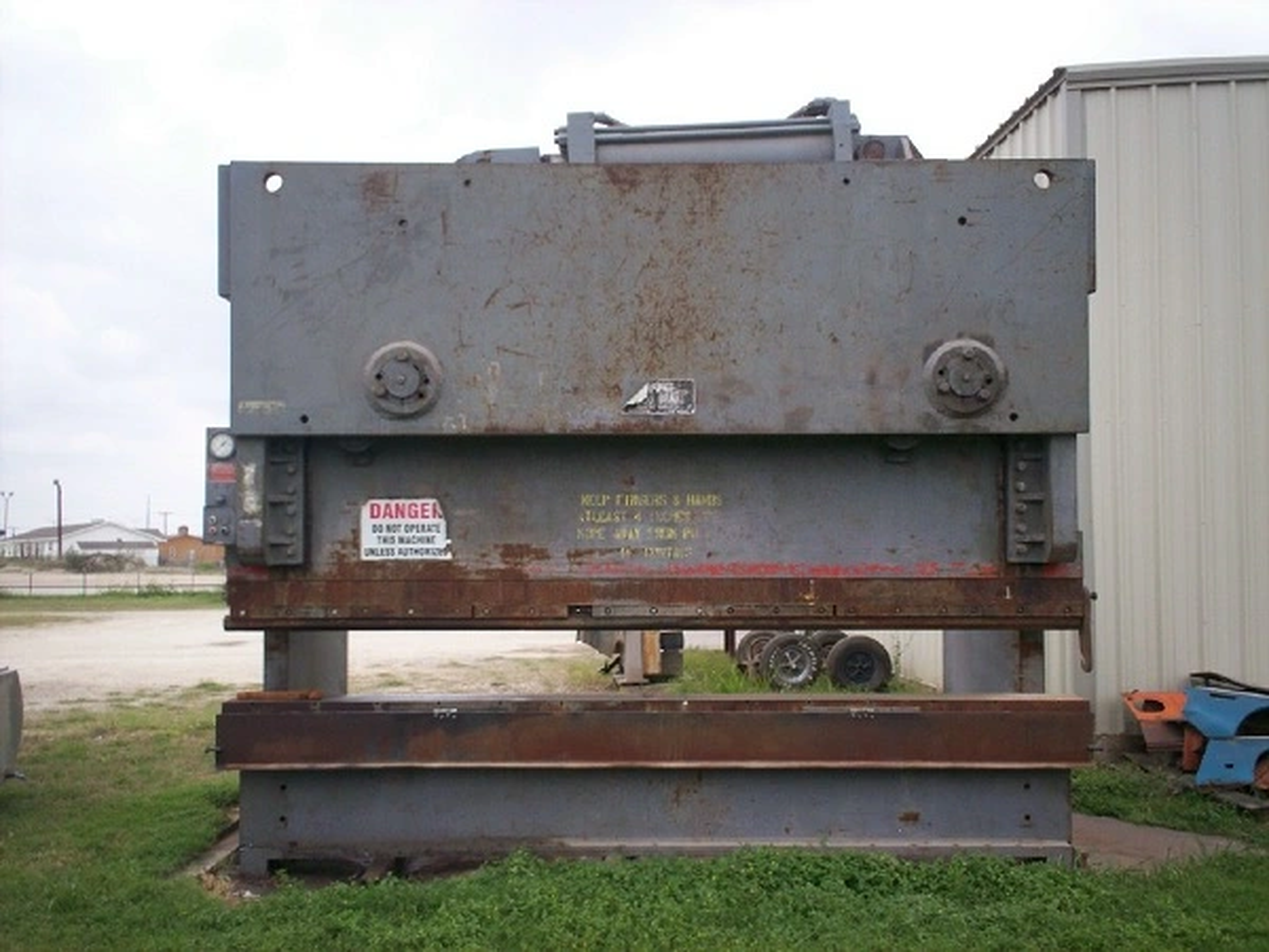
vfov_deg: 39.7
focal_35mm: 36
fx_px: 1320
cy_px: 476
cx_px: 634
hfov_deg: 51.4
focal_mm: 6
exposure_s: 1/302
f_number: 4.5
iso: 100
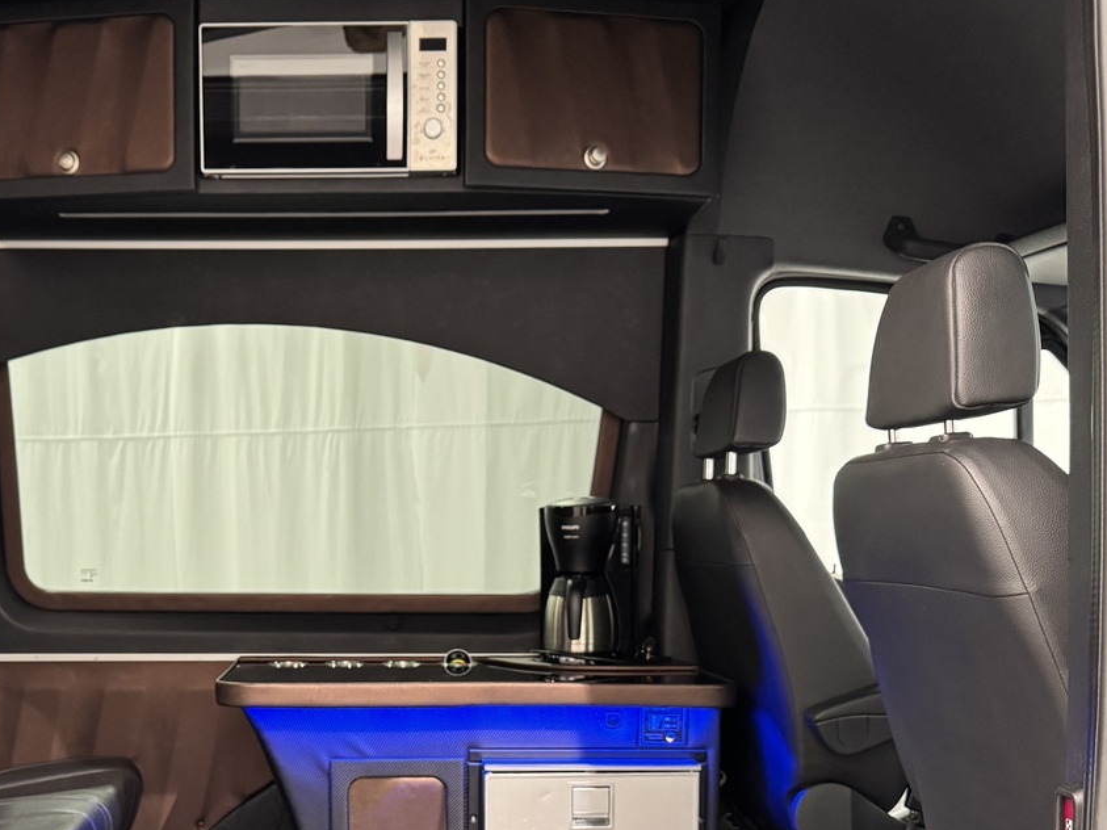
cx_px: 345
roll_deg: +0.8
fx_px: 1311
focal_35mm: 41
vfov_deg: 33.8
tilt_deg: -7.2
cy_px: 692
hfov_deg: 44.9
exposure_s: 1/50
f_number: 1.78
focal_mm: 6.76
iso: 640
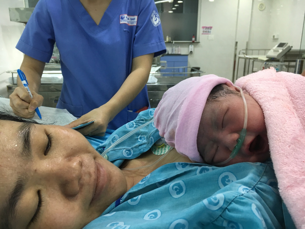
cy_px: 114
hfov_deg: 61.7
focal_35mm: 29
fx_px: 256
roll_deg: -0.6
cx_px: 152
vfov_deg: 48.2
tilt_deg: -14.3
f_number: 2.2
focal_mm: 4.15
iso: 100
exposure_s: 1/33
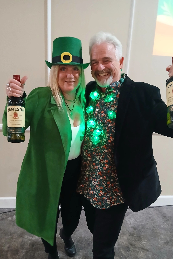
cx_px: 91
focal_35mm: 28
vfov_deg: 65.5
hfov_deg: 46.4
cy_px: 133
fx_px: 202
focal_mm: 3.98
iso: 800
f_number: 1.8
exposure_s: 1/17.1
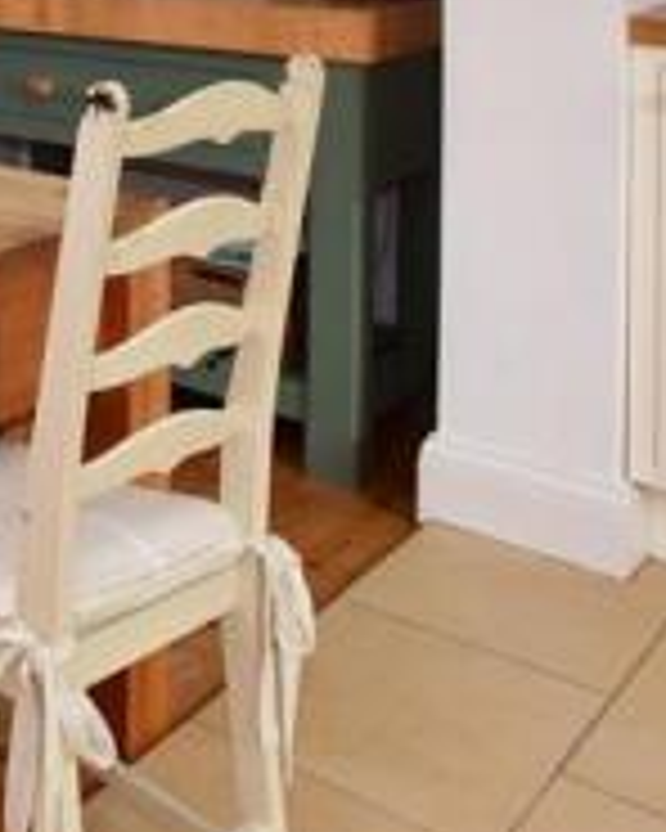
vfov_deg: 31.9
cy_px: -133
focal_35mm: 50
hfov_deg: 20.6
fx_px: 1232
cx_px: -549
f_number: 5.6
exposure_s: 1/20
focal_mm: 10
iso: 400
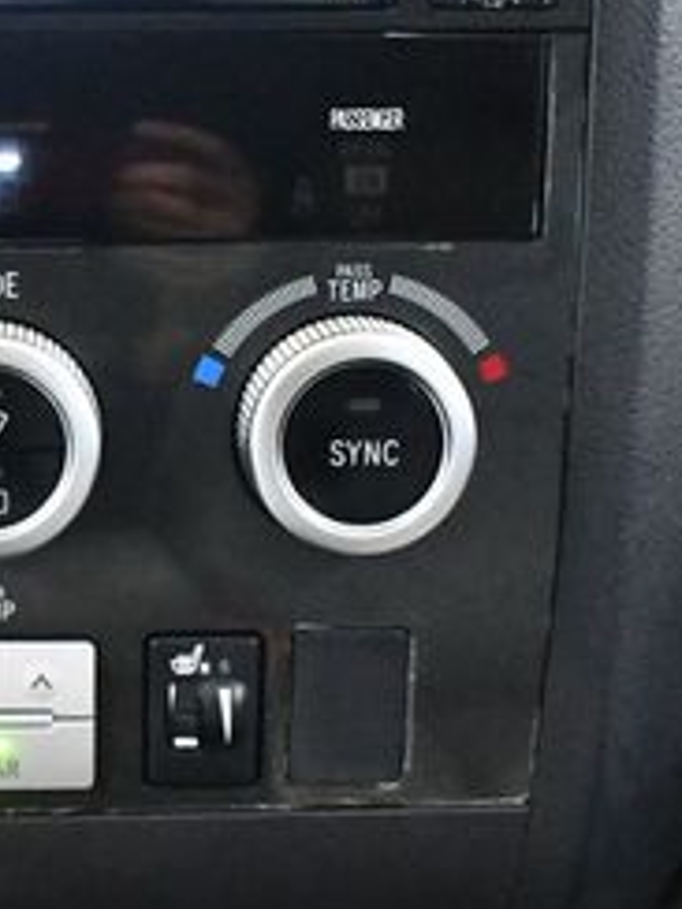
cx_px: -7
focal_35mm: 91
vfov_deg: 21.5
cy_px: 592
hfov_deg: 15.9
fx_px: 2390
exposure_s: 1/60
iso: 11400
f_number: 3.5
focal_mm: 18
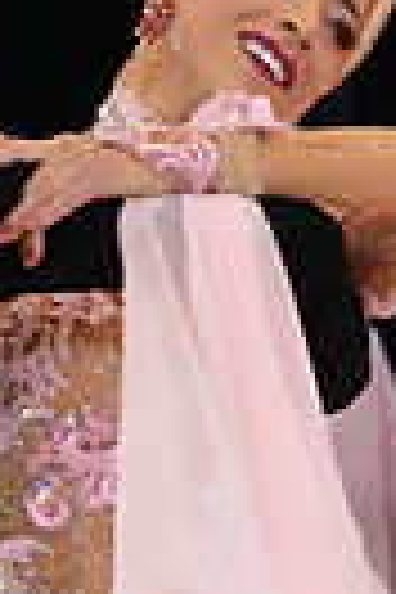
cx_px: 133
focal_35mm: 466
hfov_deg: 3.0
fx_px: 7688
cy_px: 814
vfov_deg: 4.4
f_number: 6.3
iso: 10000
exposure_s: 1/320
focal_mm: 71
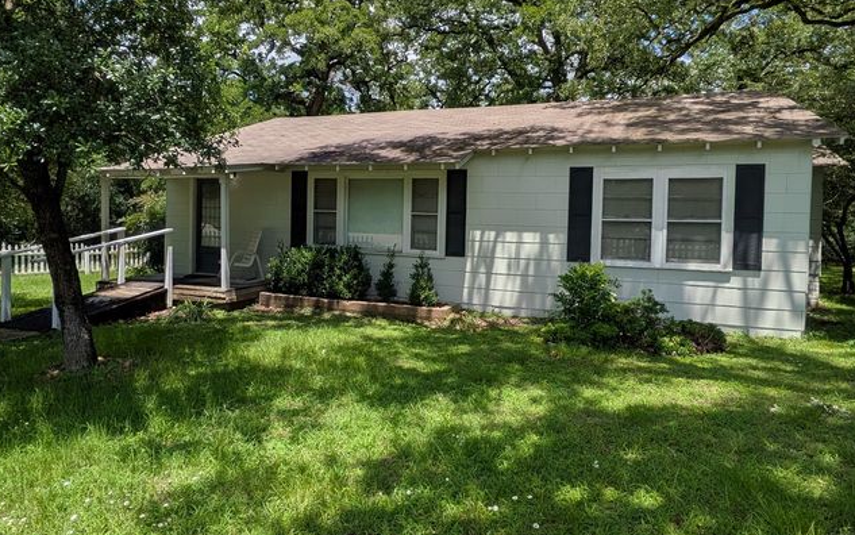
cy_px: 231
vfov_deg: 51.0
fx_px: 559
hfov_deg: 74.8
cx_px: 416
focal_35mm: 24
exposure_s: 1/1481
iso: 43
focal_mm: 1.85
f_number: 2.2
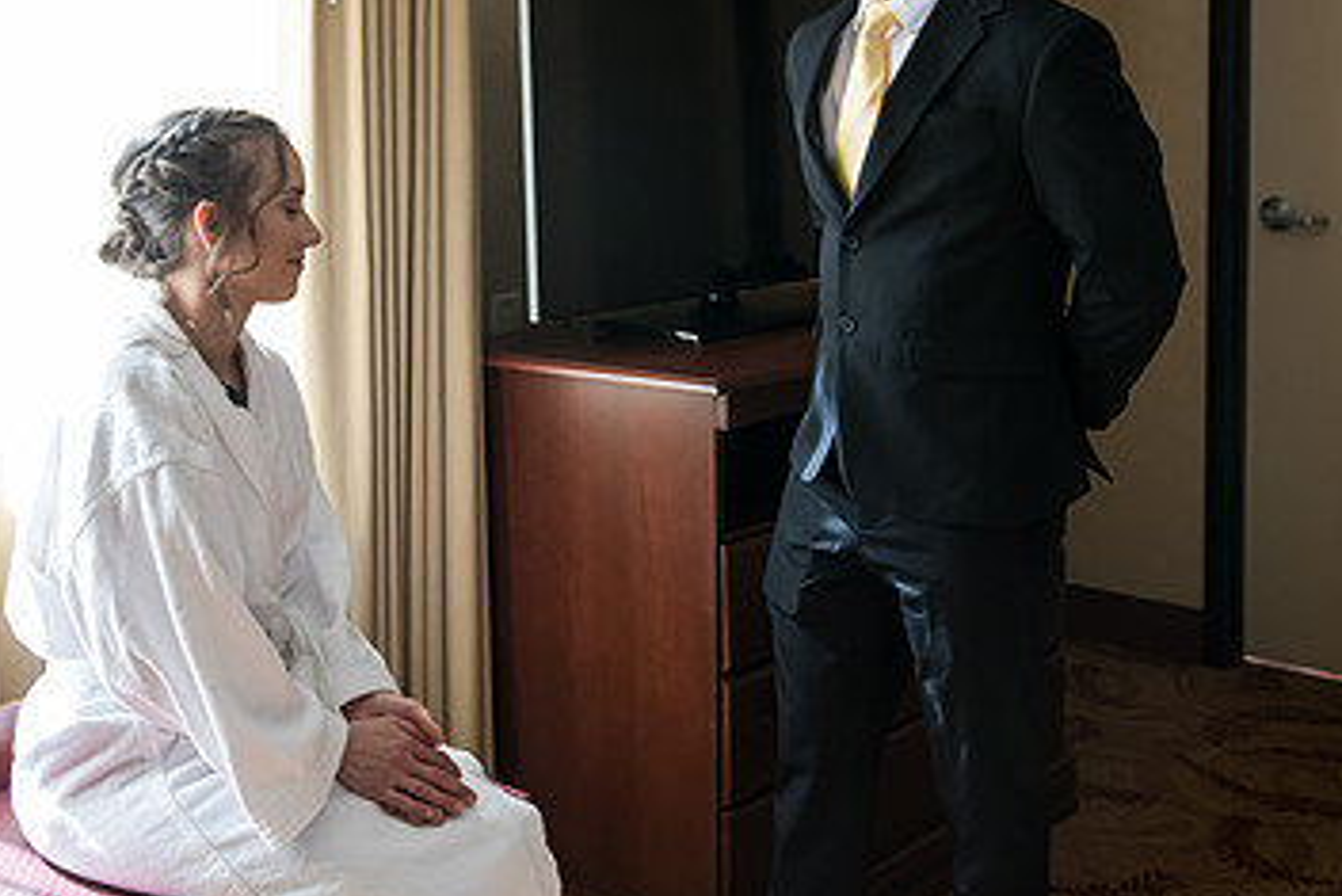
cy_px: 185
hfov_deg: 35.4
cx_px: 473
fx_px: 2088
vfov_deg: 23.9
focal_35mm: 56
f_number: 4
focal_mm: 34
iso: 2000
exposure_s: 1/320
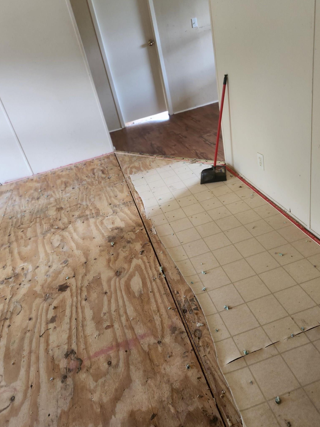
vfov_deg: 67.2
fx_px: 320
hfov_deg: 53.1
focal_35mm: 26
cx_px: 163
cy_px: 197
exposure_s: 1/60
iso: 320
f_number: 1.8
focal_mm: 5.4
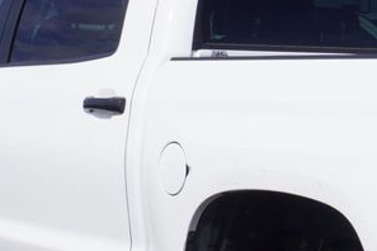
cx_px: 330
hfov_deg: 18.5
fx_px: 1139
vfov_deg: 12.4
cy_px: 252
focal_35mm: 109
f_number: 10
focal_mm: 21
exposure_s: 1/250
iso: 100
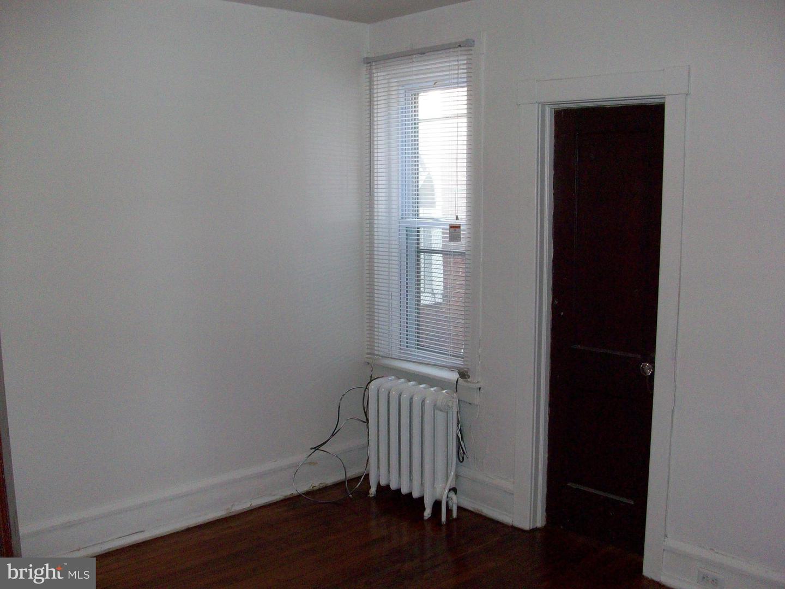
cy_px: 294
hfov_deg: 54.0
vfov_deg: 41.8
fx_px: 771
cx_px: 392
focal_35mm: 34
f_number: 2.8
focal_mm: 5.7
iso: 160
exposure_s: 1/60
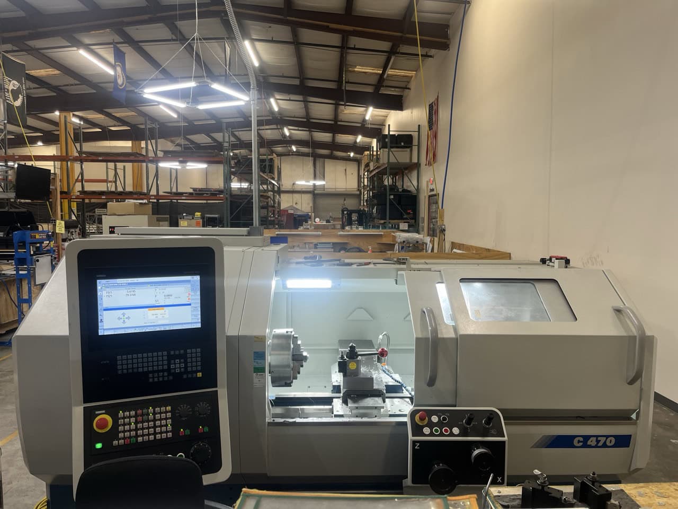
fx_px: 509
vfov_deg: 53.1
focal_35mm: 26
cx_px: 339
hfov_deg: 67.3
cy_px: 254
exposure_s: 1/60
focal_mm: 5.1
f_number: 1.6
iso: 64
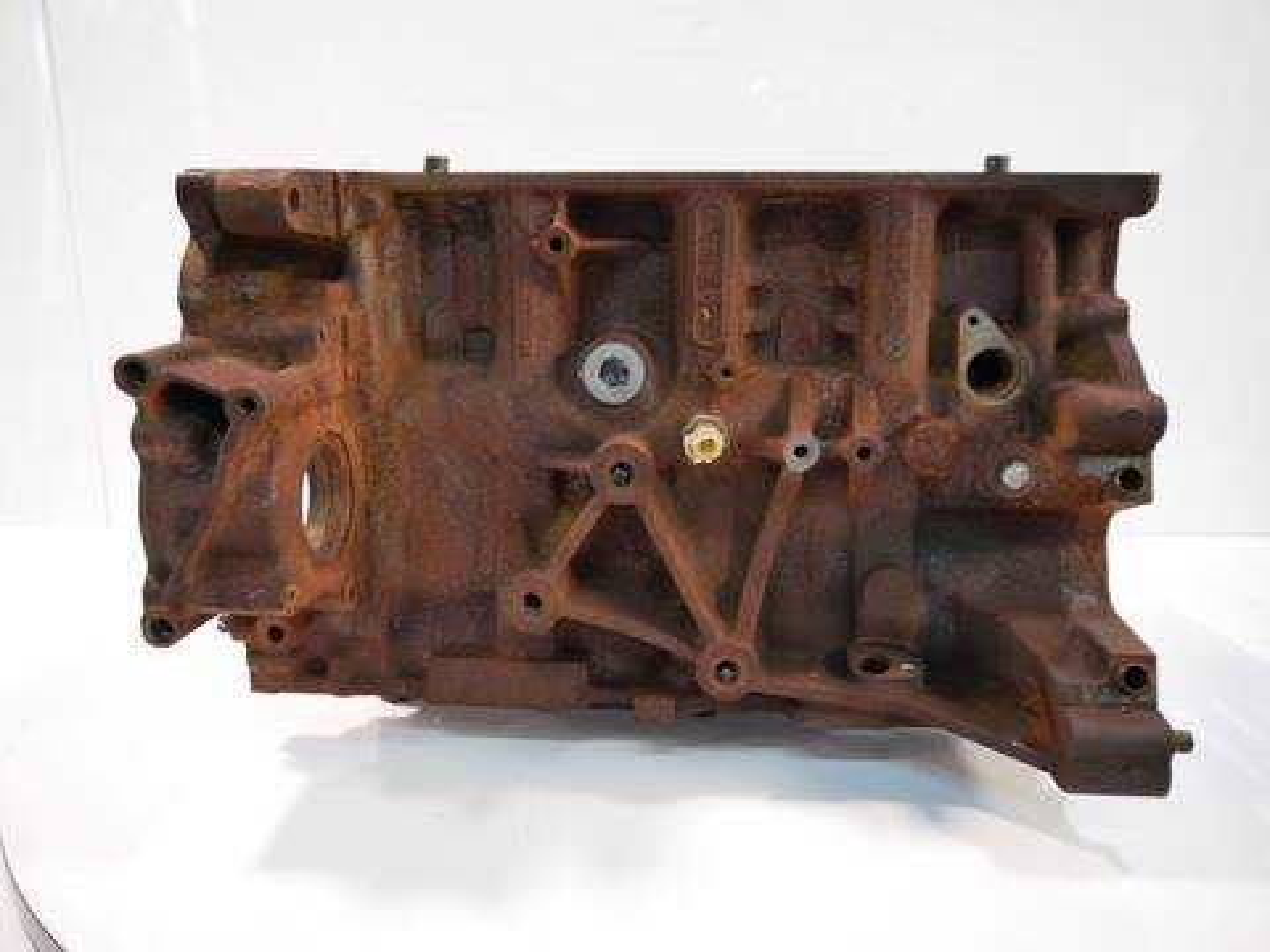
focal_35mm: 28
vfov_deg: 49.7
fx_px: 1027
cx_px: 635
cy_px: 476
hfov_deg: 63.4
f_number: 3.5
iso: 1000
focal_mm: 14
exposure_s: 1/60
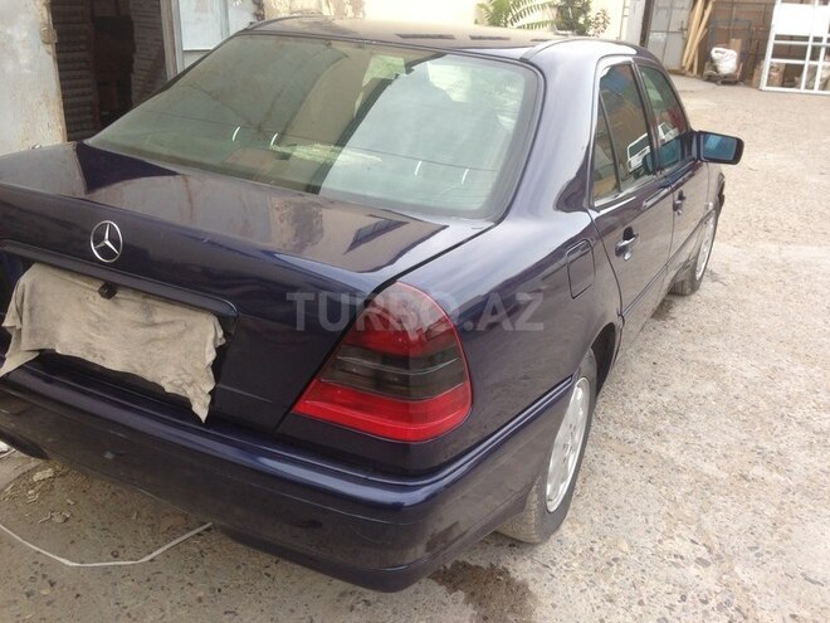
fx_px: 791
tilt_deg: -20.7
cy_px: 312
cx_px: 415
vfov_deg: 42.9
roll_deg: -2.3
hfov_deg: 55.4
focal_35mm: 33
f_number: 2.4
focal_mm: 4.12
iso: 50
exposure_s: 1/120
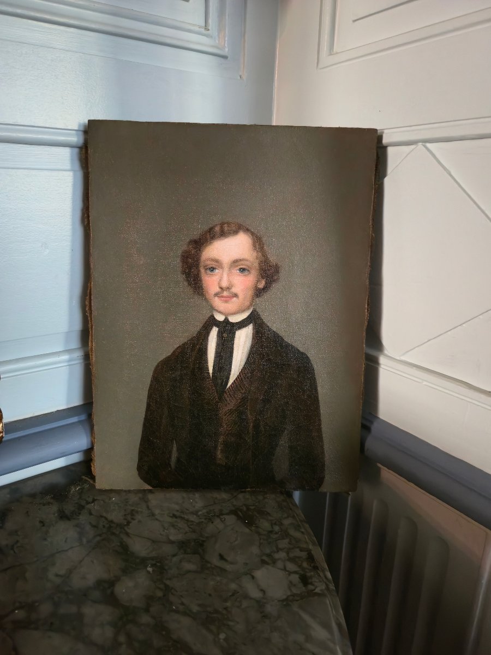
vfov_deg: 73.9
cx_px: 246
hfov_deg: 58.9
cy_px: 328
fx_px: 435
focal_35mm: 23
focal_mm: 5.4
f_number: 1.8
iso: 640
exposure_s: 1/33.3
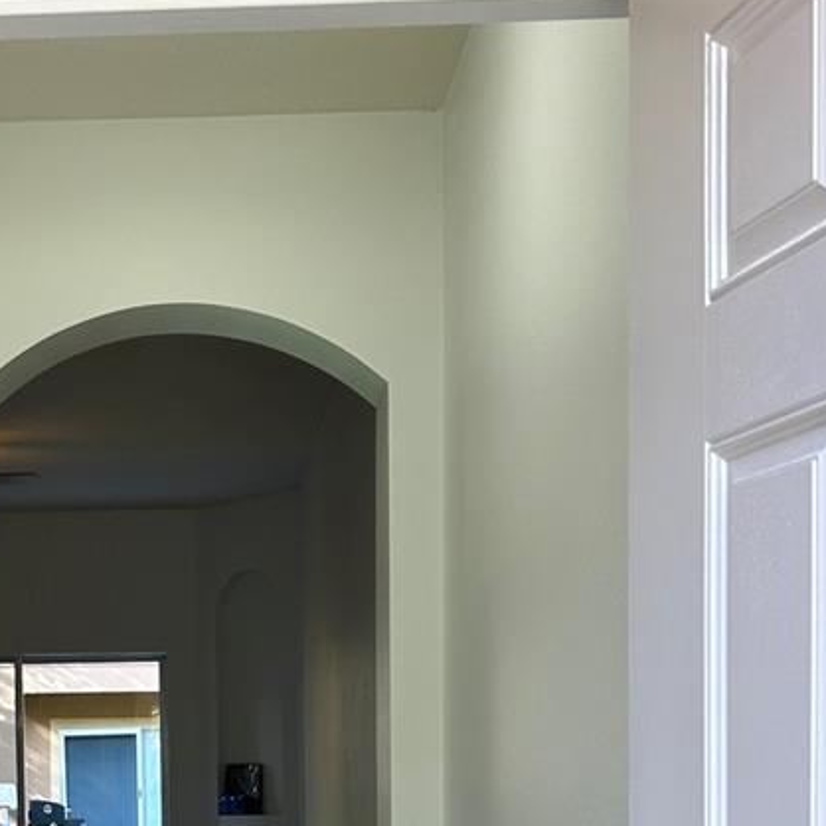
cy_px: 826
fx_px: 1782
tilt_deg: -1.9
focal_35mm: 66
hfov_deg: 25.4
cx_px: 109
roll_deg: +1.2
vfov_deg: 24.9
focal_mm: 5.7
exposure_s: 1/120
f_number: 1.5
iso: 40
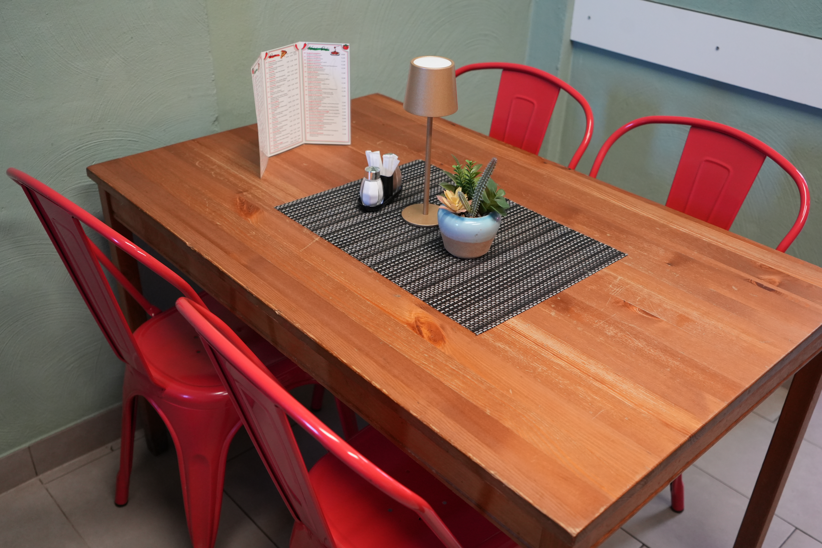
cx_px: 411
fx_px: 776
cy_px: 274
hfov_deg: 55.8
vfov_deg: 38.9
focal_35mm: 34
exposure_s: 1/160
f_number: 4
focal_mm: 34
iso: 2500
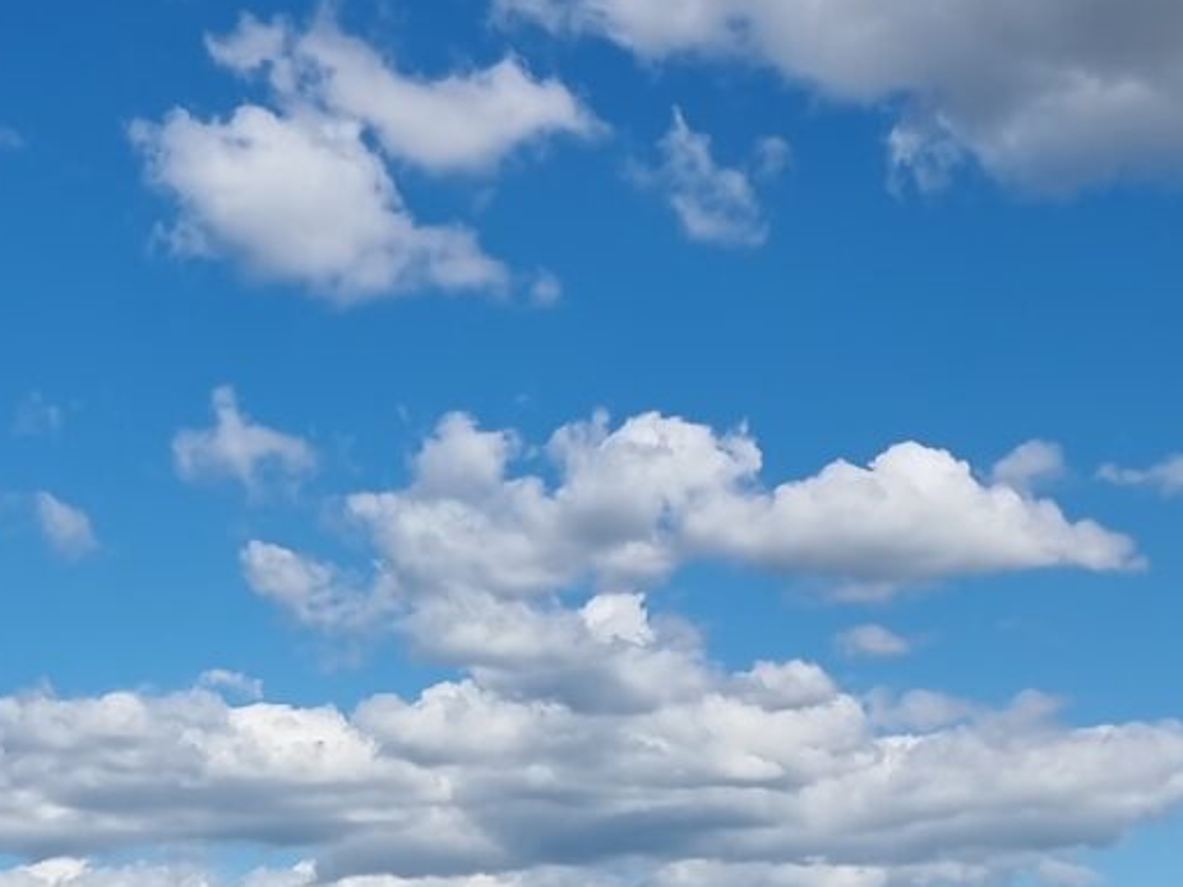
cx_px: 374
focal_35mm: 48
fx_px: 1640
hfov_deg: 39.1
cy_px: 799
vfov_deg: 29.0
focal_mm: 6.7
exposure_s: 1/1757
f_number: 1.8
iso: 50
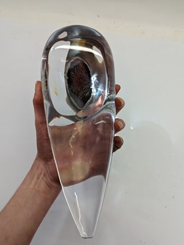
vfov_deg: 71.5
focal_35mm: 24
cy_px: 122
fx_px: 170
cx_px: 92
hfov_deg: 56.9
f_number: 1.85
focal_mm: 6.81
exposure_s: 1/157
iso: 91
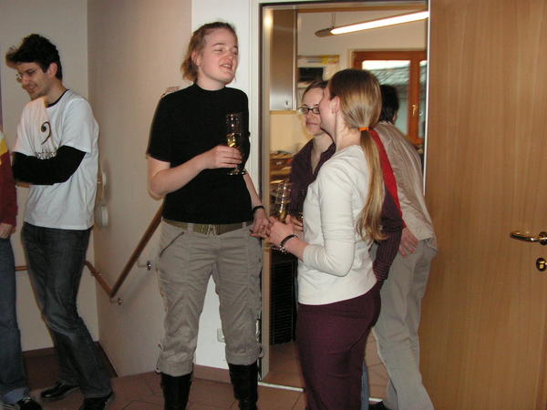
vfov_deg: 39.7
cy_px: 205
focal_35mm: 36
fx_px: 569
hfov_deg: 51.4
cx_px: 274
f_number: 3.2
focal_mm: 6
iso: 160
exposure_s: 1/40
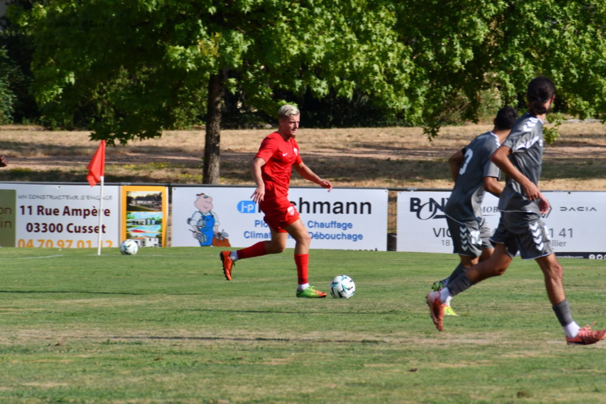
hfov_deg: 3.8
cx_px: 303
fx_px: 9091
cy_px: 202
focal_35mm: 540
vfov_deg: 2.5
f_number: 11
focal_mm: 270
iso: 500
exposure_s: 1/800
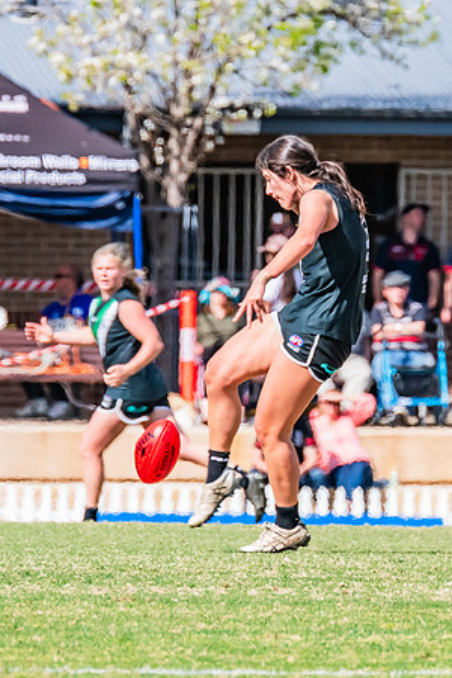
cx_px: 311
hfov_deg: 1.4
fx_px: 18693
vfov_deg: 2.1
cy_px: 251
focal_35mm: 993
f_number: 10
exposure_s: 1/1250
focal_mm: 420
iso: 800
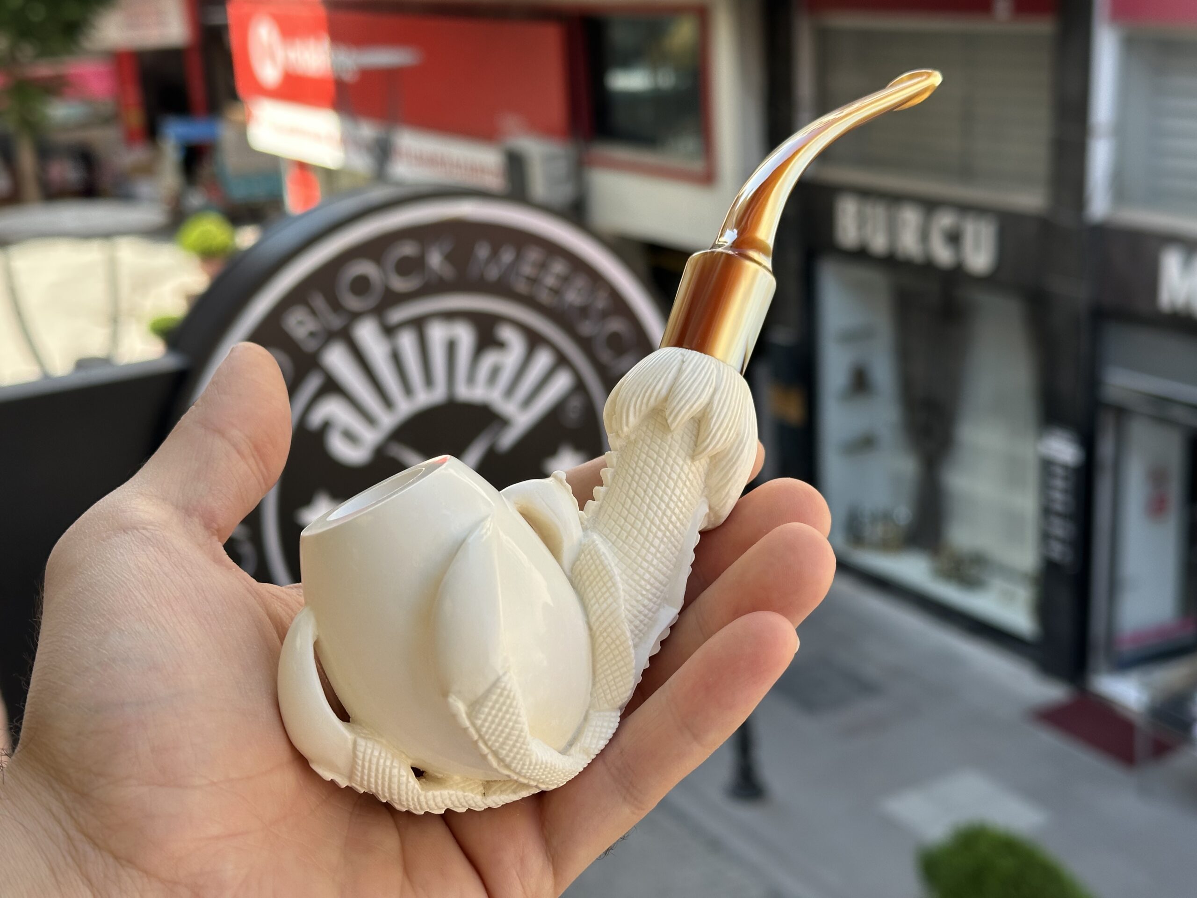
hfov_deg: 39.7
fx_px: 1660
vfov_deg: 30.3
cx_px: 598
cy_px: 449
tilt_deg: -16.9
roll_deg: +3.0
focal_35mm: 48
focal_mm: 6.86
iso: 64
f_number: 1.78
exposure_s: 1/597
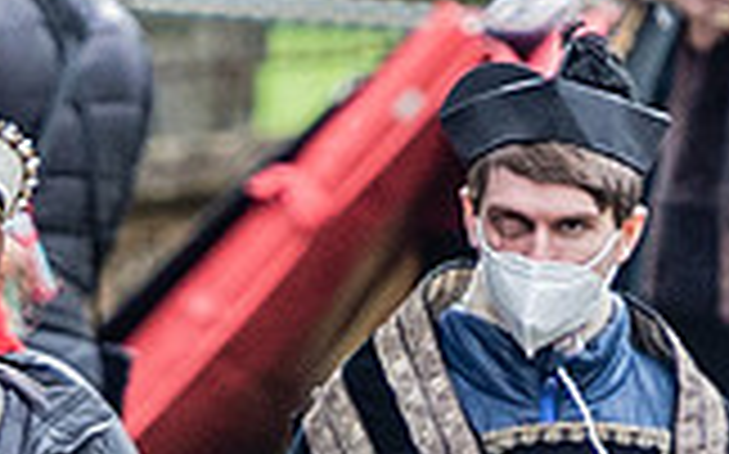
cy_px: 740
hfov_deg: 1.0
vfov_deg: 0.6
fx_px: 40363
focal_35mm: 2033
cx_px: -77
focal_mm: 200
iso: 640
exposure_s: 1/1600
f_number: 2.8
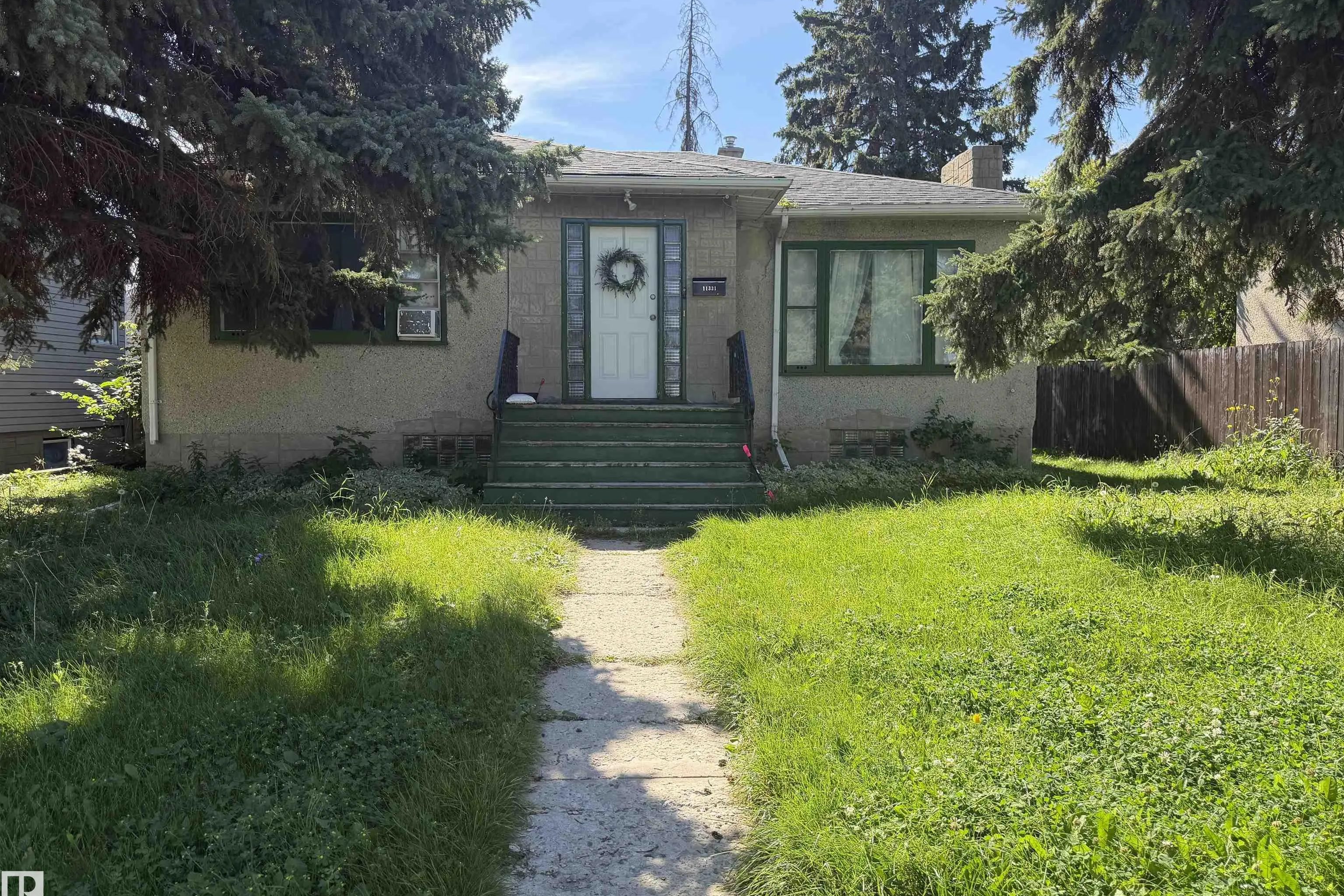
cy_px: 426
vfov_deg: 51.3
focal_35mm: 25
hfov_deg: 71.5
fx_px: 933
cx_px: 673
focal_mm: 6.76
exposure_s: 1/1855
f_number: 1.78
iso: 100
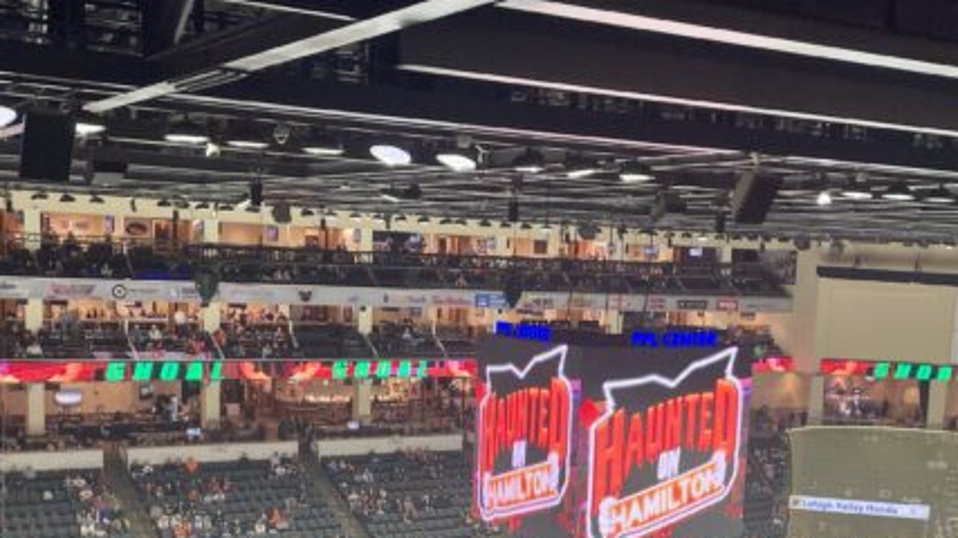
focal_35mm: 51
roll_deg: -2.4
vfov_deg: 23.0
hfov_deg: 40.5
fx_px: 1295
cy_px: 464
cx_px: 529
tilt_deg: -8.8
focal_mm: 4.2
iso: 80
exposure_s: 1/121
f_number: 1.6
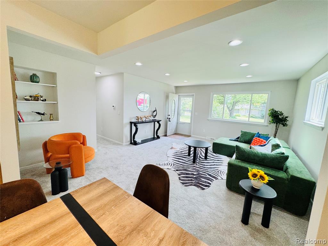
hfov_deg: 102.1
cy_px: 123
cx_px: 164
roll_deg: -3.7
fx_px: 133
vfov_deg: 85.7
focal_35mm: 14
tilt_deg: -8.4
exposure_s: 1/120
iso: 100
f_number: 2.2
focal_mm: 2.22
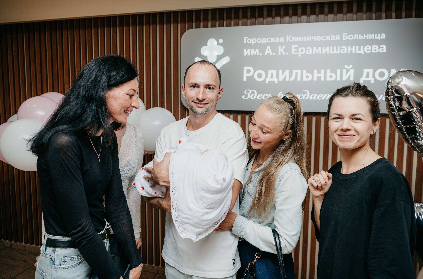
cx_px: 206
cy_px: 135
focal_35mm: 31
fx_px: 361
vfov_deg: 42.3
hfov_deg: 60.7
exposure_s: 1/160
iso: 160
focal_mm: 30
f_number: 4
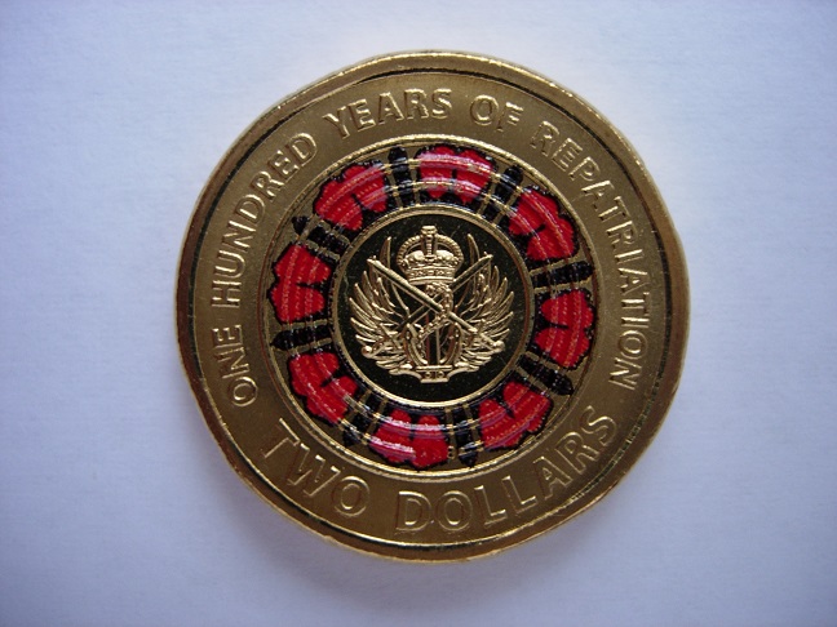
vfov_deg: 37.7
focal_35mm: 38
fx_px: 919
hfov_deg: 49.0
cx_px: 418
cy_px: 314
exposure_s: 1/32
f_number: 2.8
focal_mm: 7.8
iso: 64
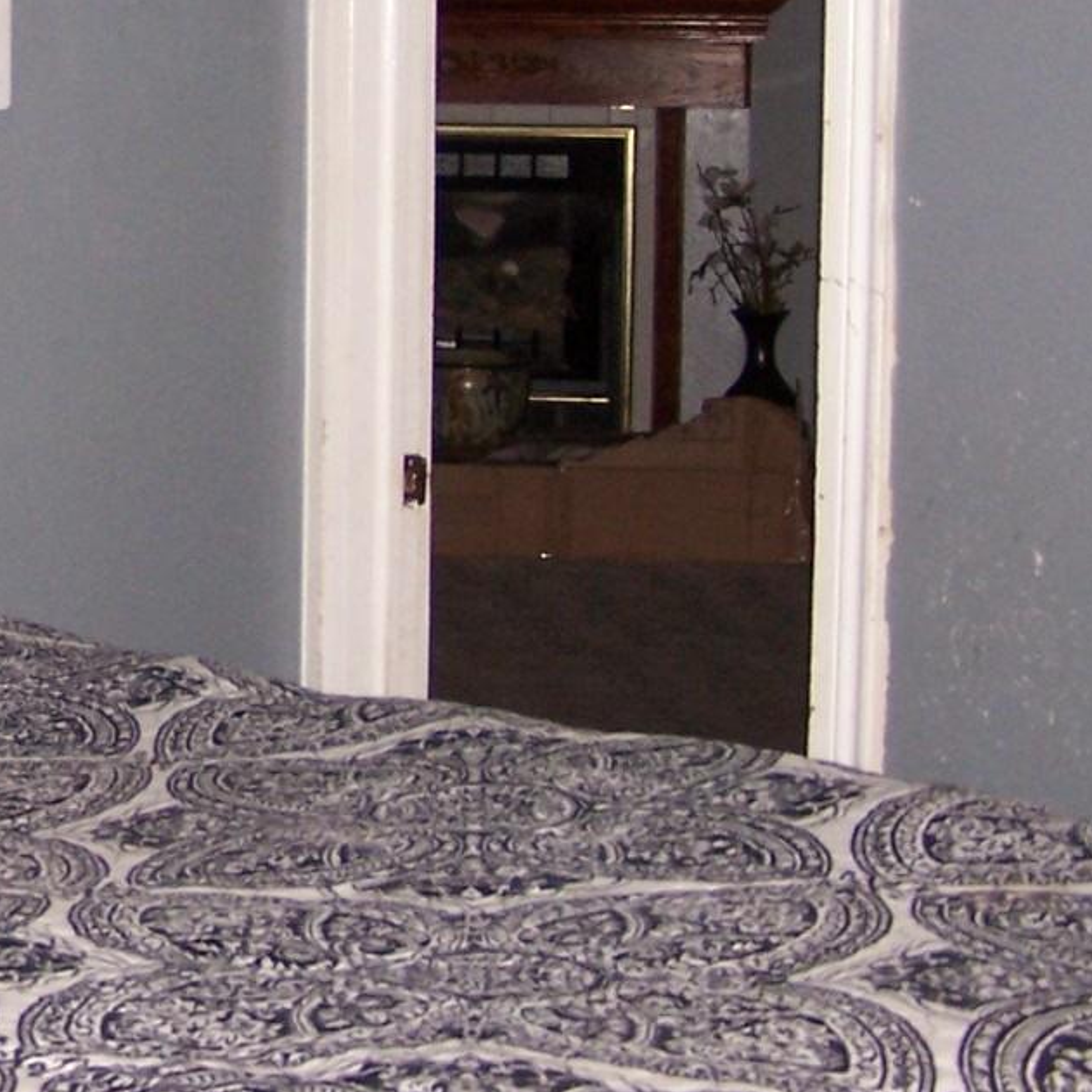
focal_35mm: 109
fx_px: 3890
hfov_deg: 15.7
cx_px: -7
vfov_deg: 15.8
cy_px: 123
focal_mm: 6.3
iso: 140
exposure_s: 1/60
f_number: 2.8
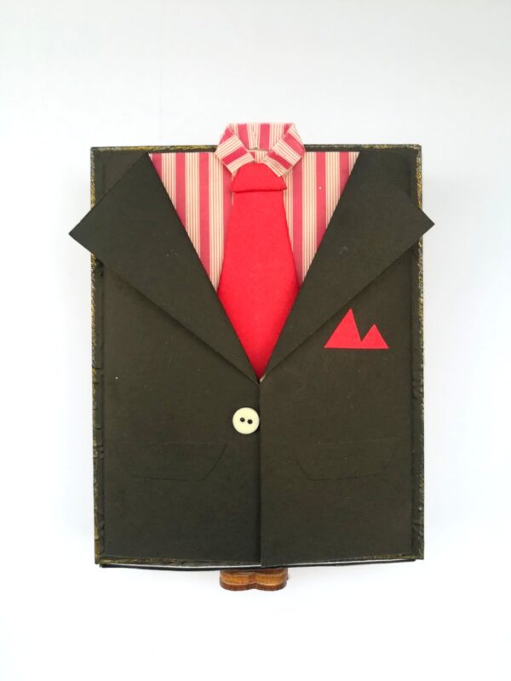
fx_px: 512
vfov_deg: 67.3
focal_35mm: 26
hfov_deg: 53.1
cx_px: 256
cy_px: 340
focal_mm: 3.83
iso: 80
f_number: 2.2
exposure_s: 1/33.3
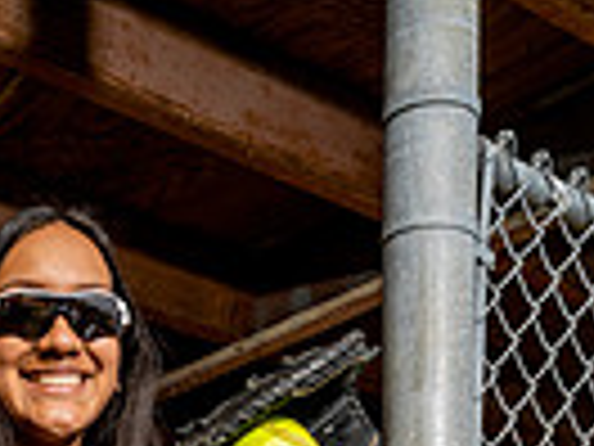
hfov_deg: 17.7
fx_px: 1853
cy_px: 1009
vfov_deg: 11.7
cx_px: -22
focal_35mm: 108
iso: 100
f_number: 10
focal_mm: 33
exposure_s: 1/250
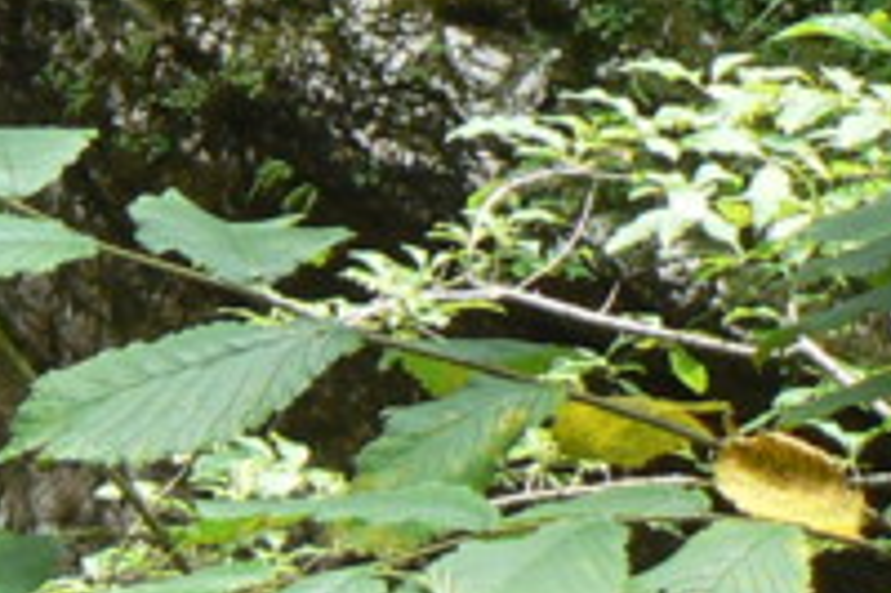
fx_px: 4748
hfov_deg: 10.5
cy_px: -704
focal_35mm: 192
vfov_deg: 6.8
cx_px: -174
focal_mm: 6
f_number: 4
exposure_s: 1/125
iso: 80
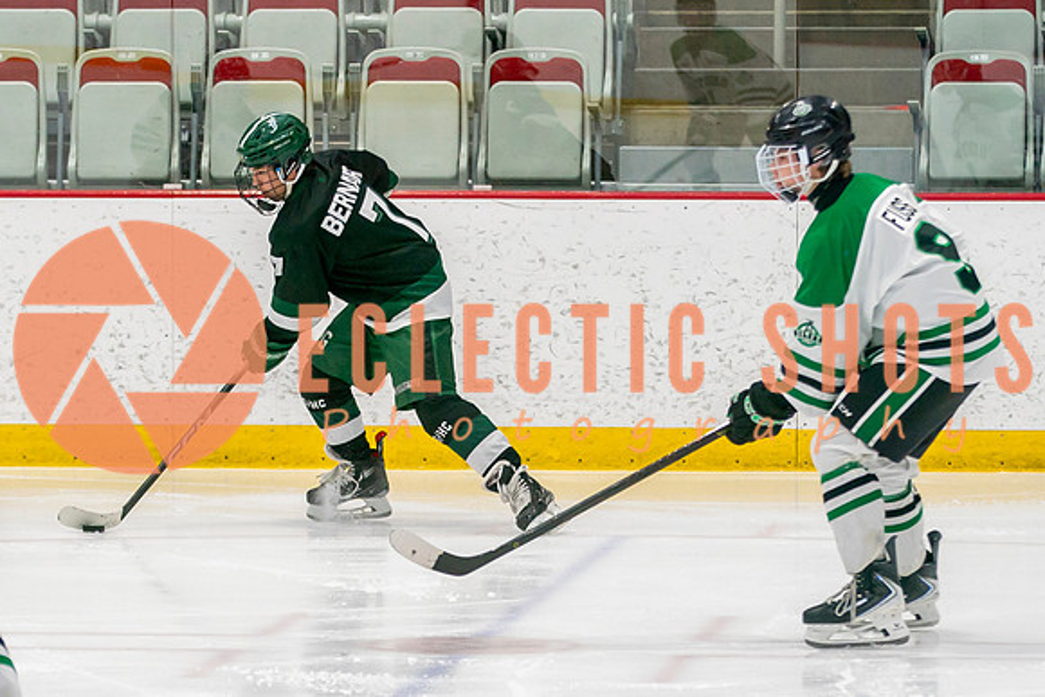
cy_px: 521
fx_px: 8037
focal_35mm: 277
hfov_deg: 7.4
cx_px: 347
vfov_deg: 5.0
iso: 640
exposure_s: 1/640
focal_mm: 120
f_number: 3.2
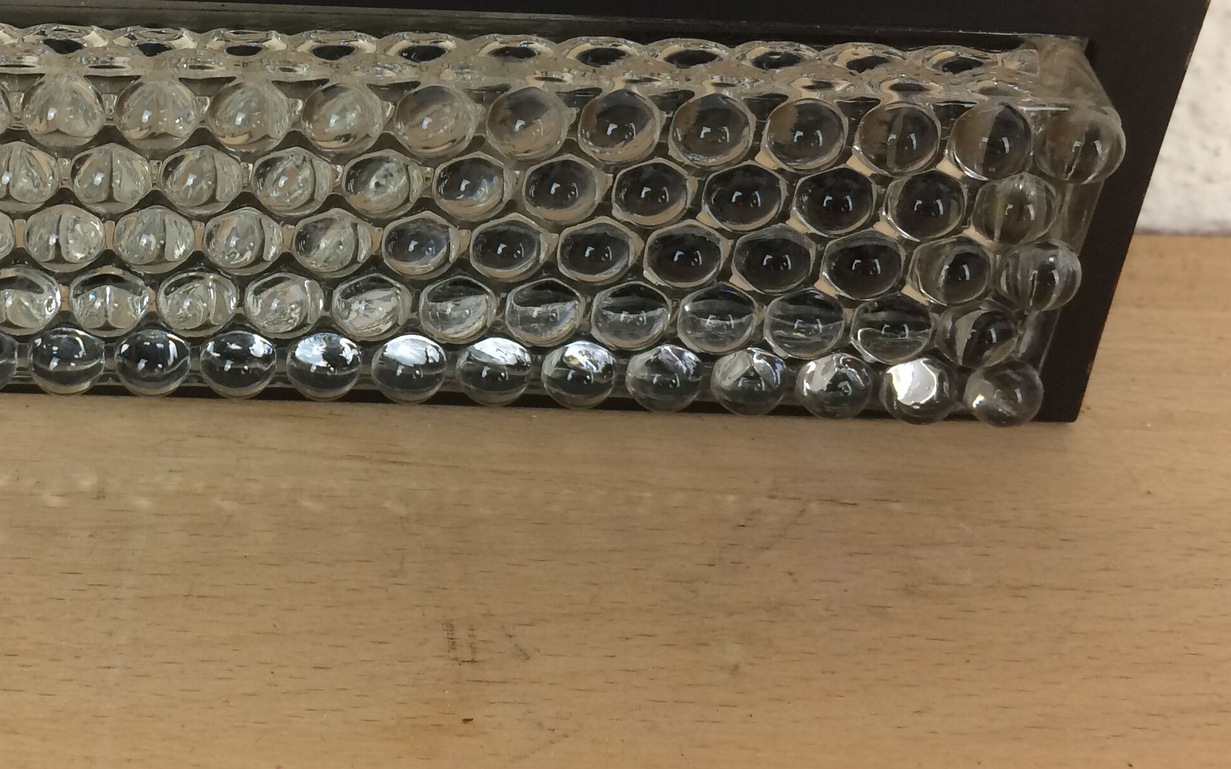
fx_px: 1744
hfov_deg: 37.7
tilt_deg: -25.1
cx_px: 274
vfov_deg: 24.0
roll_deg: -2.9
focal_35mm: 52
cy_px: 37
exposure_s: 1/33
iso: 40
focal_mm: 4.15
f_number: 2.2
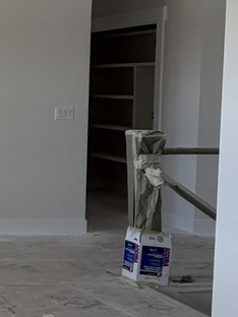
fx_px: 633
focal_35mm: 69
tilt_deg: -4.4
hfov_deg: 14.6
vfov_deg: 28.1
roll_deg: +1.4
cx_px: -318
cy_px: 129
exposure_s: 1/121
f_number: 2.2
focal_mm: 2.22
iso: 80
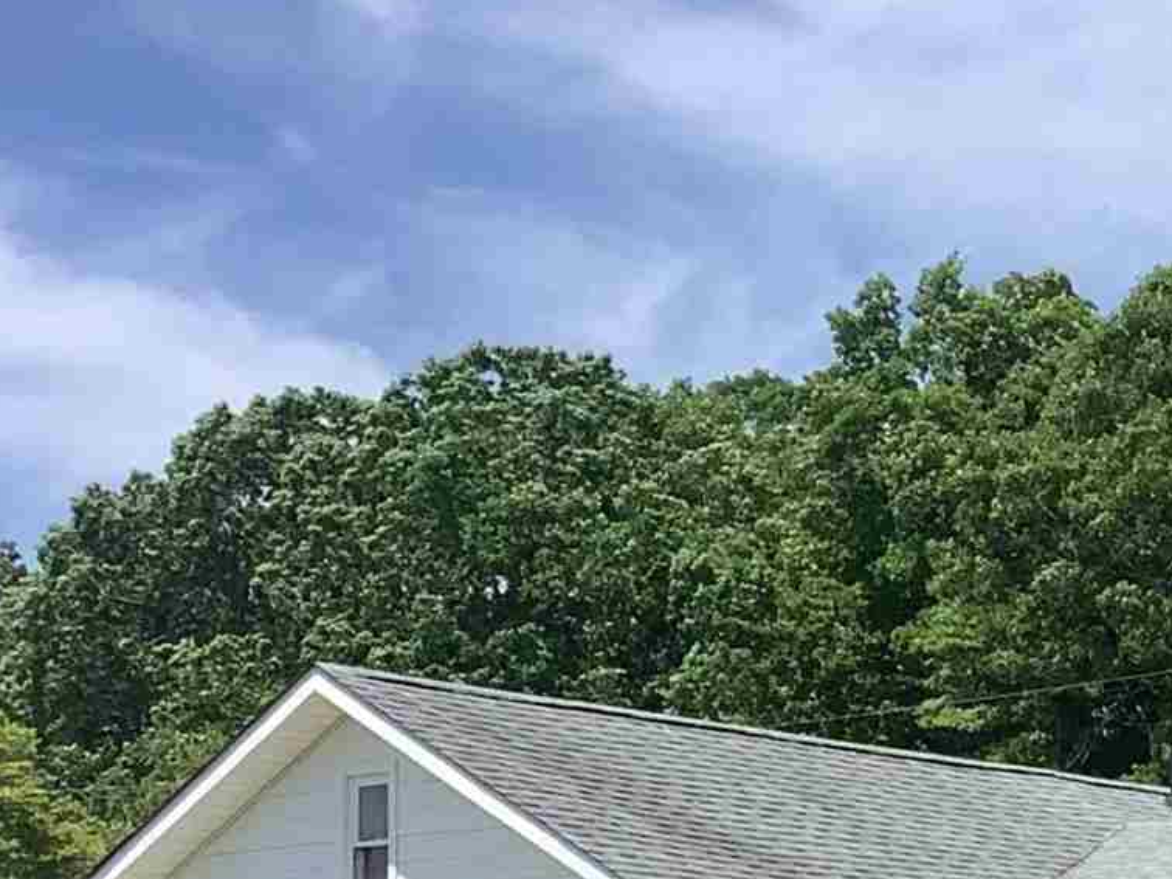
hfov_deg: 14.8
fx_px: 4266
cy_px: 1251
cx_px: 1625
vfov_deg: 11.4
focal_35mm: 126
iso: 25
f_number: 2.4
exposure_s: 1/994
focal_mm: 3.3
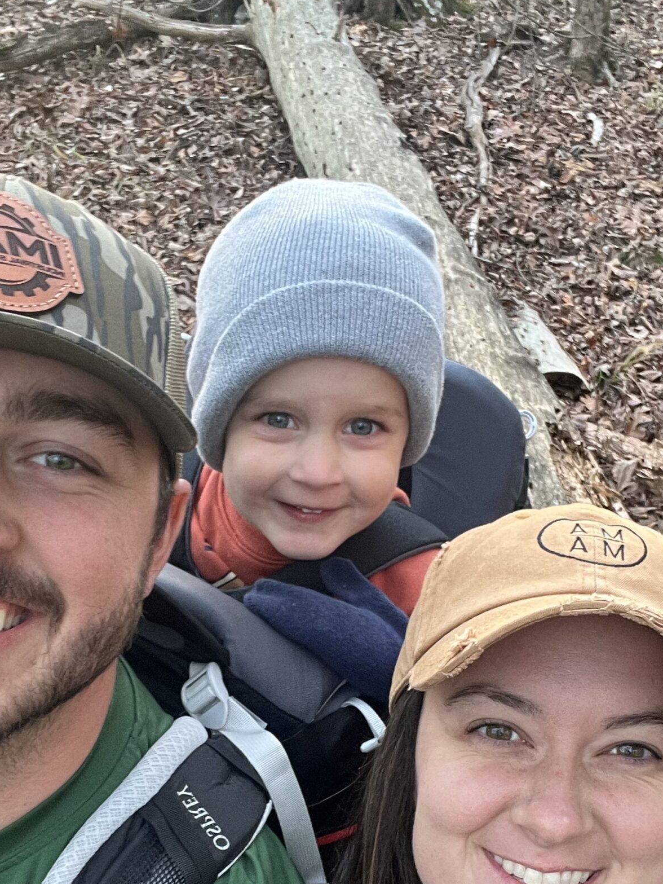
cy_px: 688
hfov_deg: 29.7
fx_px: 1251
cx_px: 291
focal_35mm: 49
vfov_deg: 37.7
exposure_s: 1/60
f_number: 2.2
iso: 100
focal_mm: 2.71
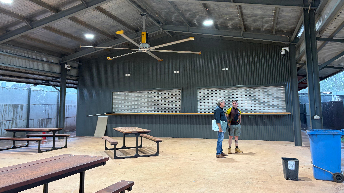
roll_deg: +0.7
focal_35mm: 29
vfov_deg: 40.0
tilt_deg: +5.0
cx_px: 173
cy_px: 76
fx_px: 265
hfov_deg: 66.1
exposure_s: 1/91
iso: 125
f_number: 1.6
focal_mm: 5.96
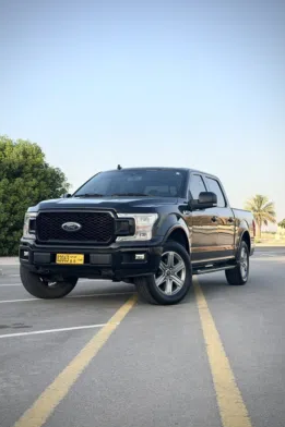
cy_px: 217
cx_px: 135
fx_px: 606
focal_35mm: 51
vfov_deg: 38.9
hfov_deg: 26.5
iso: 64
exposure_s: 1/2415
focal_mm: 6.76
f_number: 1.78
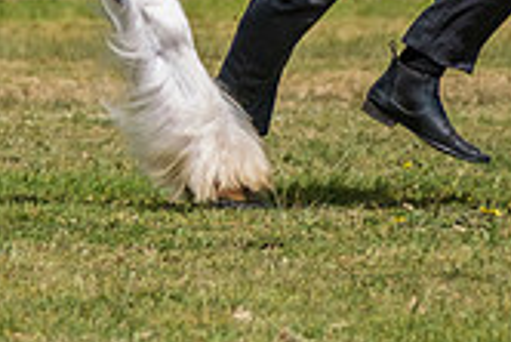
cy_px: -222
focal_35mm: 914
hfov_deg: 2.3
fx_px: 12985
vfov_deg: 1.5
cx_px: -32
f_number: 3.6
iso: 320
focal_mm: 119.2
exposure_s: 1/4000
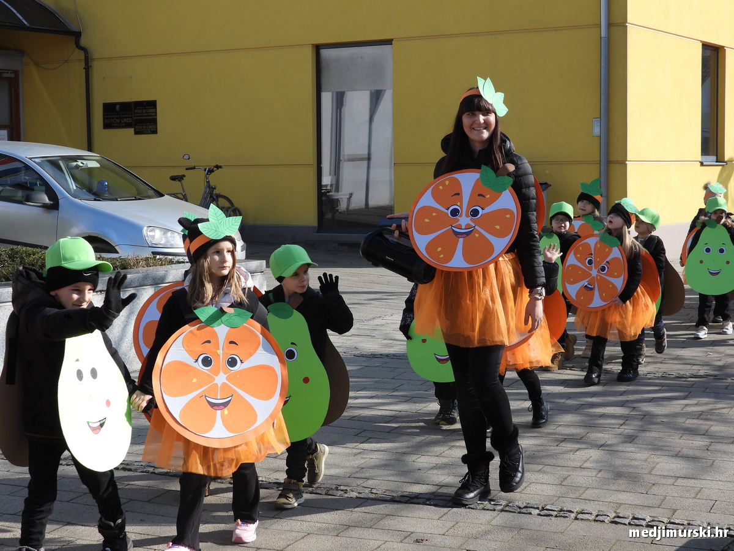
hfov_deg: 29.8
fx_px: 1378
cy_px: 276
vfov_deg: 22.6
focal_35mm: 65
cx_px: 367
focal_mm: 11.7
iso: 100
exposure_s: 1/800
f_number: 3.5
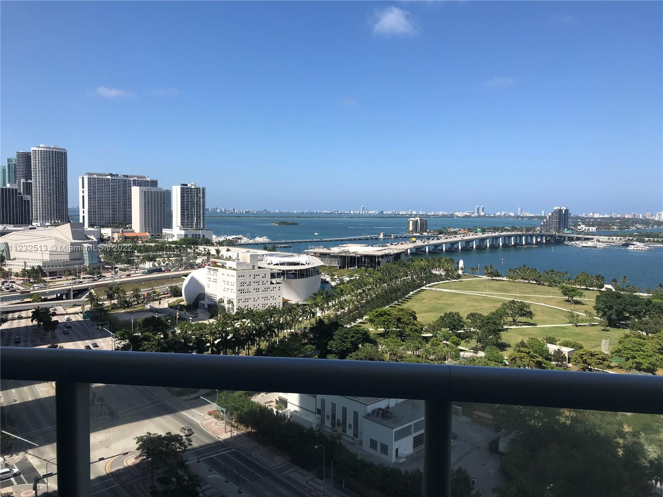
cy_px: 248
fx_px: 536
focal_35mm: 28
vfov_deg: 49.7
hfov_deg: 63.4
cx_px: 332
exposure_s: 1/2336
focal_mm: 3.99
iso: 20
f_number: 1.8
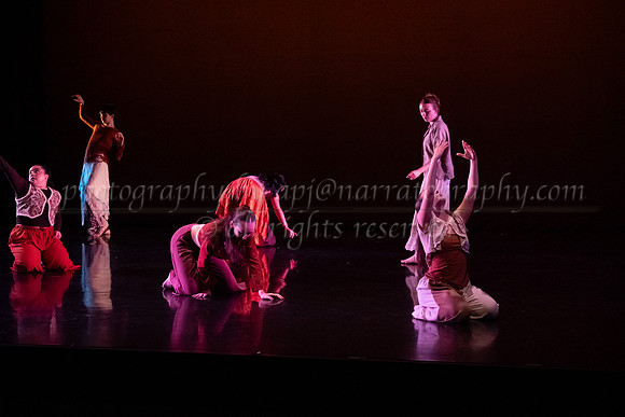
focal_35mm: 66
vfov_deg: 20.7
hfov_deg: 30.6
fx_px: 1140
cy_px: 218
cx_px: 360
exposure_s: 1/400
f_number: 4
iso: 4000
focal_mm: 57
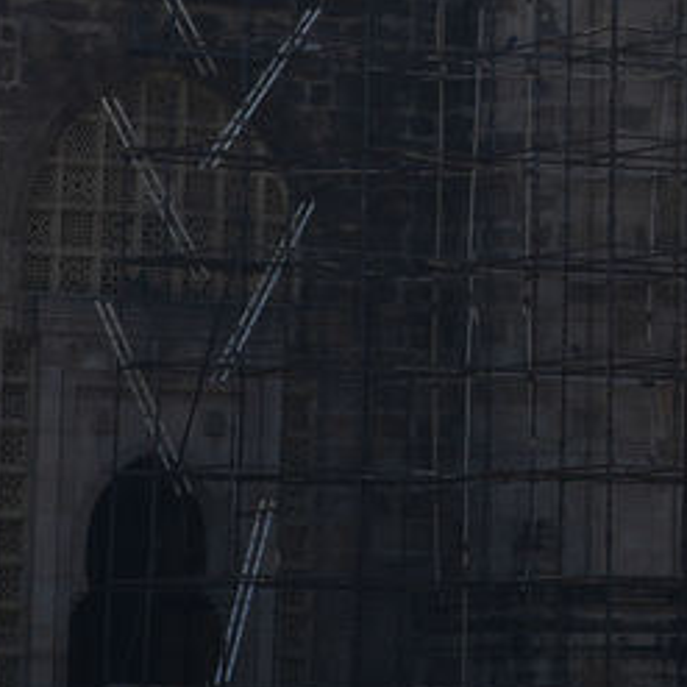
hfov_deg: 7.5
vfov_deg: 7.5
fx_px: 5187
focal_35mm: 231
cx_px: 762
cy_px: -260
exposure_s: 1/160
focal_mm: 42
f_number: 10
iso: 100
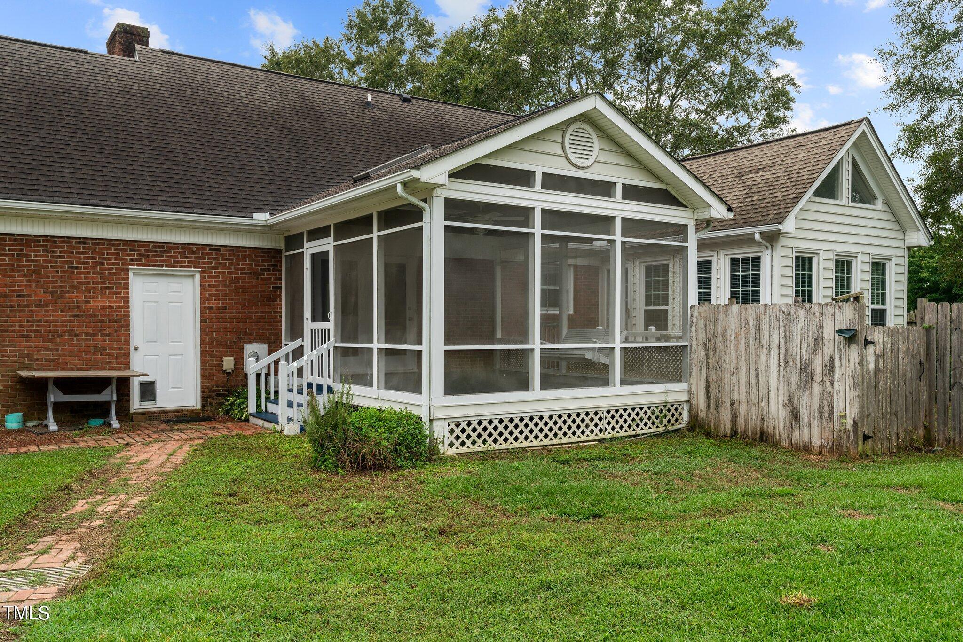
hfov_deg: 63.7
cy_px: 321
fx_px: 776
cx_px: 482
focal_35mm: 29
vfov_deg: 45.0
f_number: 8
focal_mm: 29
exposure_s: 1/60
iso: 320
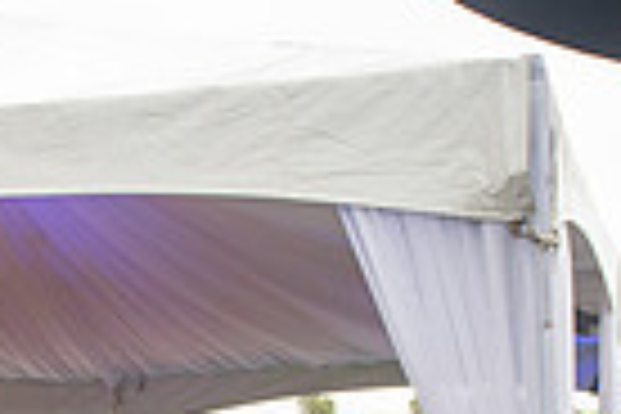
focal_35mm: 101
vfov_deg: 13.2
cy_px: 497
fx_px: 1742
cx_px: 14
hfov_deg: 19.7
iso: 500
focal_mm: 24
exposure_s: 1/500
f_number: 3.5
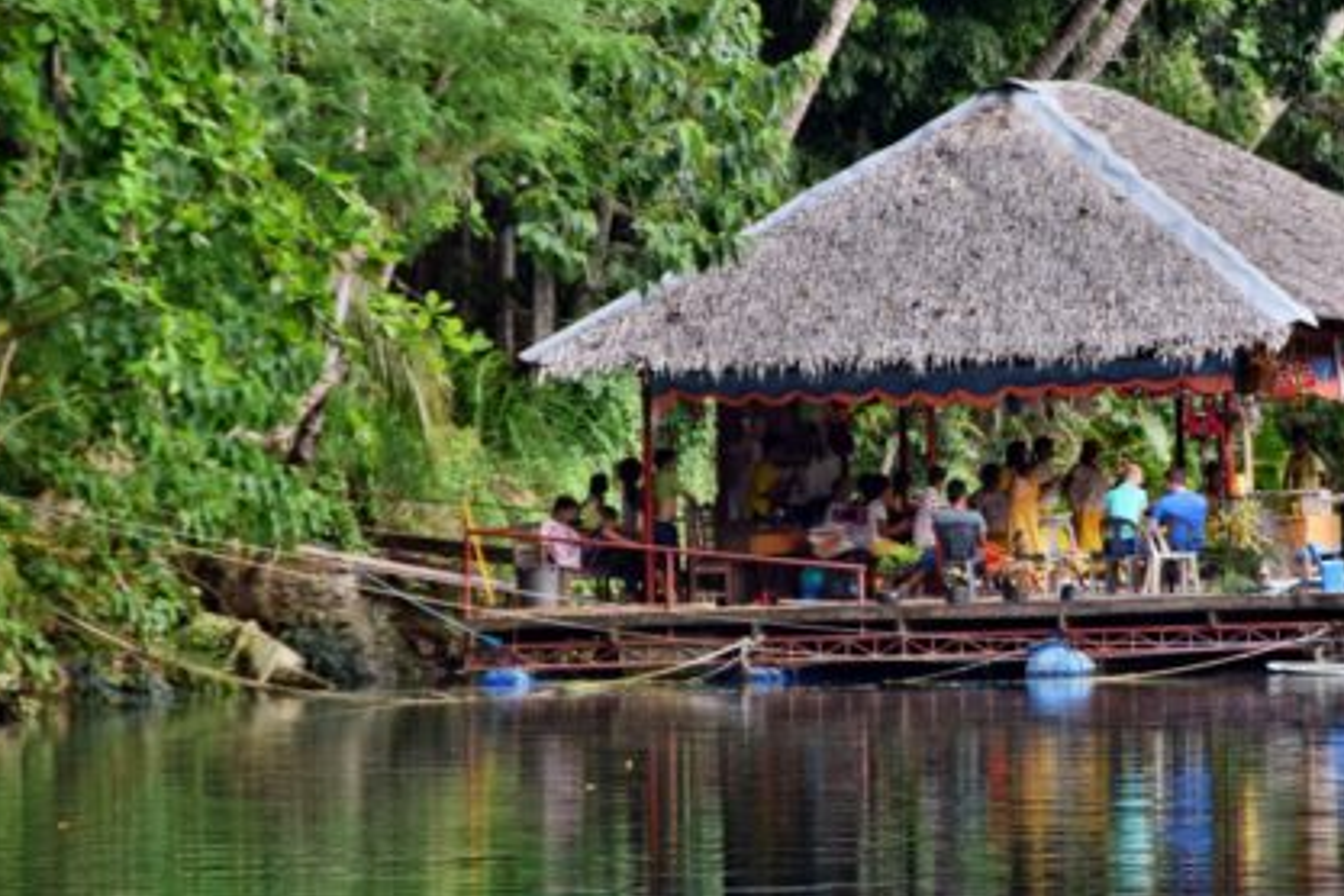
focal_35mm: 460
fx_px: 17172
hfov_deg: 4.5
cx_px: 935
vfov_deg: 3.0
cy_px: 353
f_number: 5.6
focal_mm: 200
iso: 400
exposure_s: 1/400
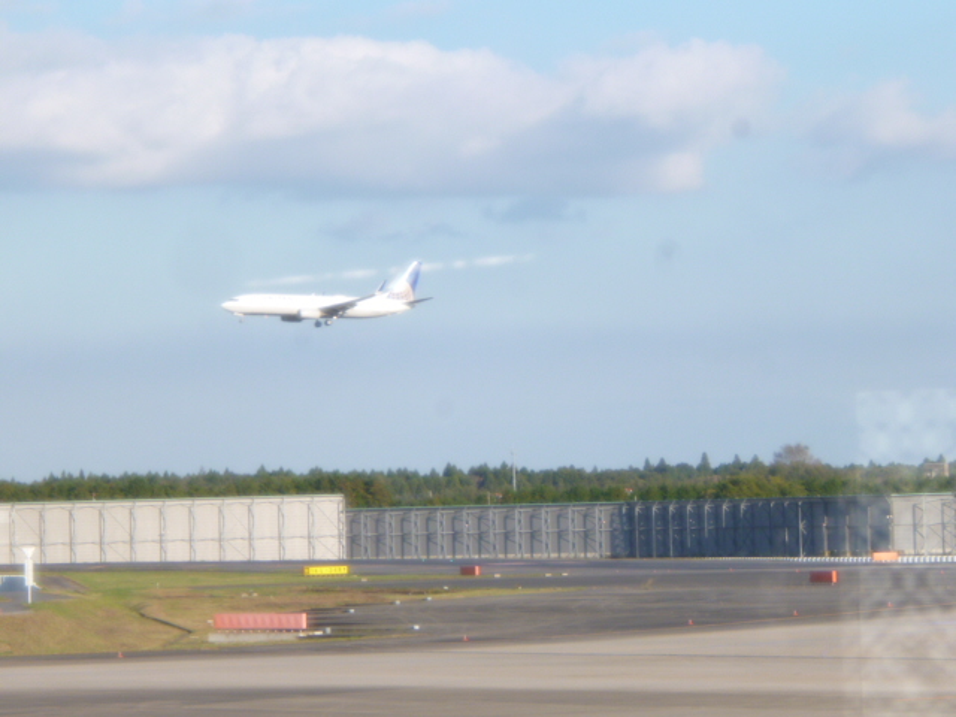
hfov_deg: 12.9
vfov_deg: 9.7
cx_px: 478
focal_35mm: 153
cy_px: 358
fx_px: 4225
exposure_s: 1/125
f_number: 6.4
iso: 100
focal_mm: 21.5
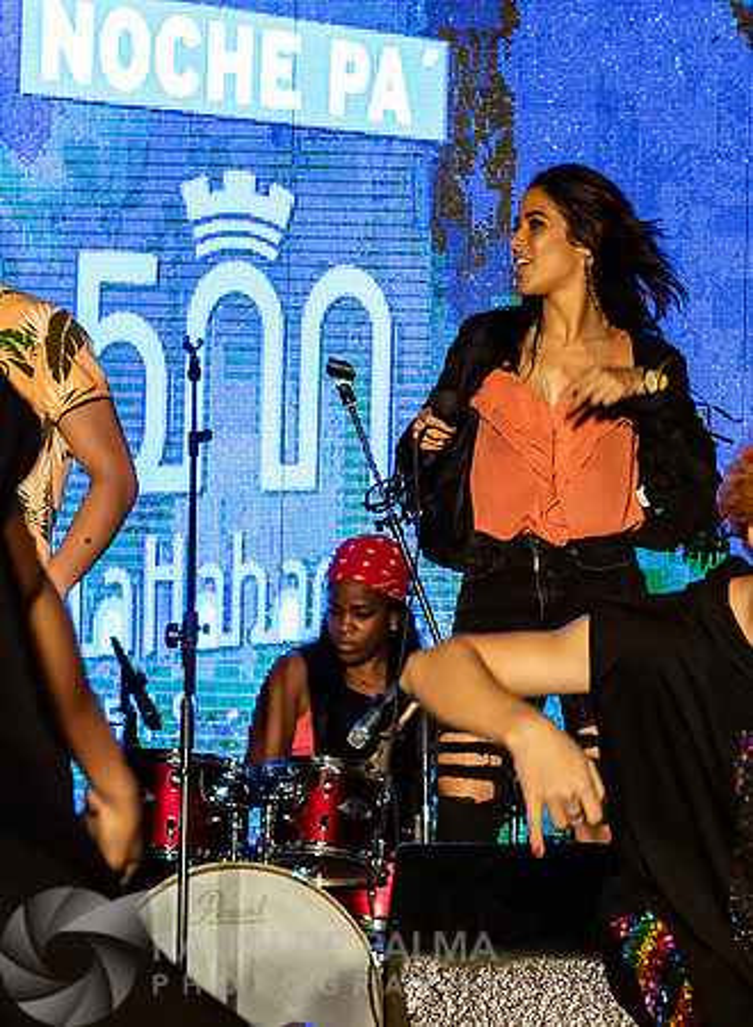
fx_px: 7148
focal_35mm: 243
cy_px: 548
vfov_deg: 8.2
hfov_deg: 6.0
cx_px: 447
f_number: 4.5
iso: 1600
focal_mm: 85
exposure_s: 1/160
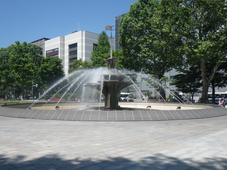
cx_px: 114
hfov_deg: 54.0
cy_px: 85
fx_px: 223
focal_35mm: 34
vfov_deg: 41.8
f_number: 4.6
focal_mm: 6.1
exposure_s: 1/400
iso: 80
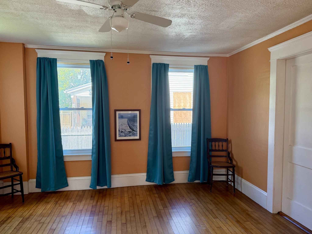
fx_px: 216
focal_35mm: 24
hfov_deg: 71.6
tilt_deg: -3.6
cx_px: 156
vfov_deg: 56.8
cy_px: 117
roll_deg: +0.4
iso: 200
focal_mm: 6.76
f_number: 1.78
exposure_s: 1/164
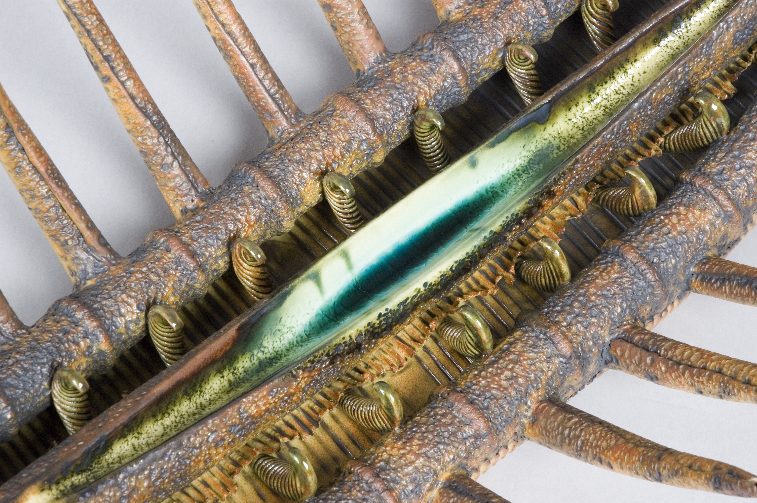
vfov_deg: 16.2
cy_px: 252
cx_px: 378
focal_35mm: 84
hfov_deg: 24.2
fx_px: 1765
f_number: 16
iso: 200
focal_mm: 56
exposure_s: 1/200
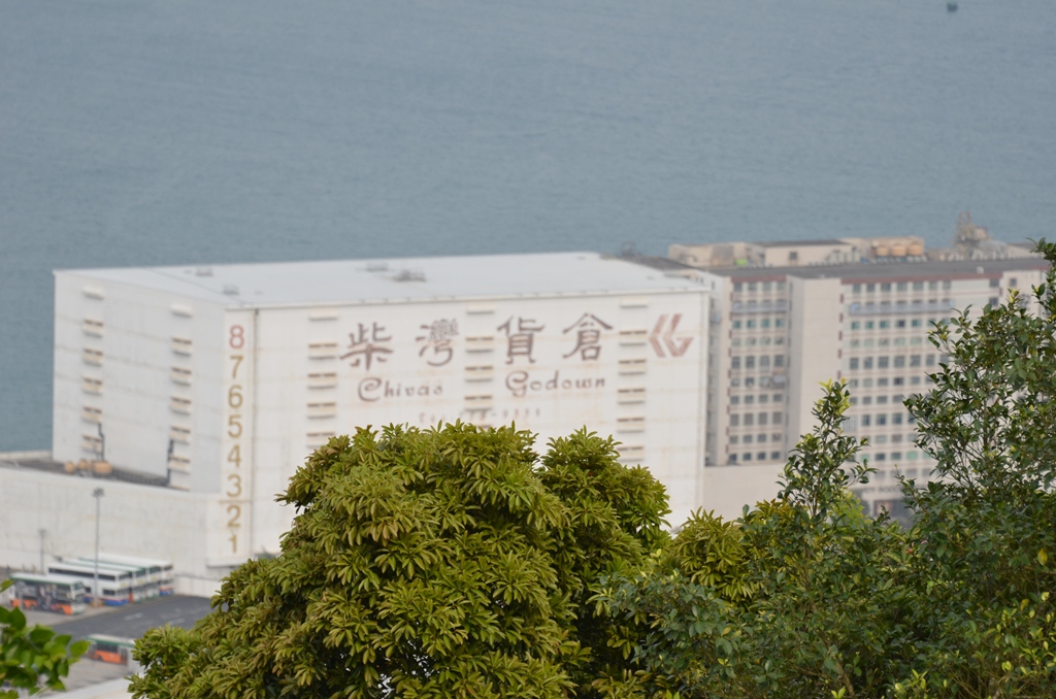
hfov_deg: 9.2
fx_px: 6586
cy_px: 350
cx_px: 528
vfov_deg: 6.1
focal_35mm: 225
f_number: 5.6
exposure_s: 1/500
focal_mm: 150
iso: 200
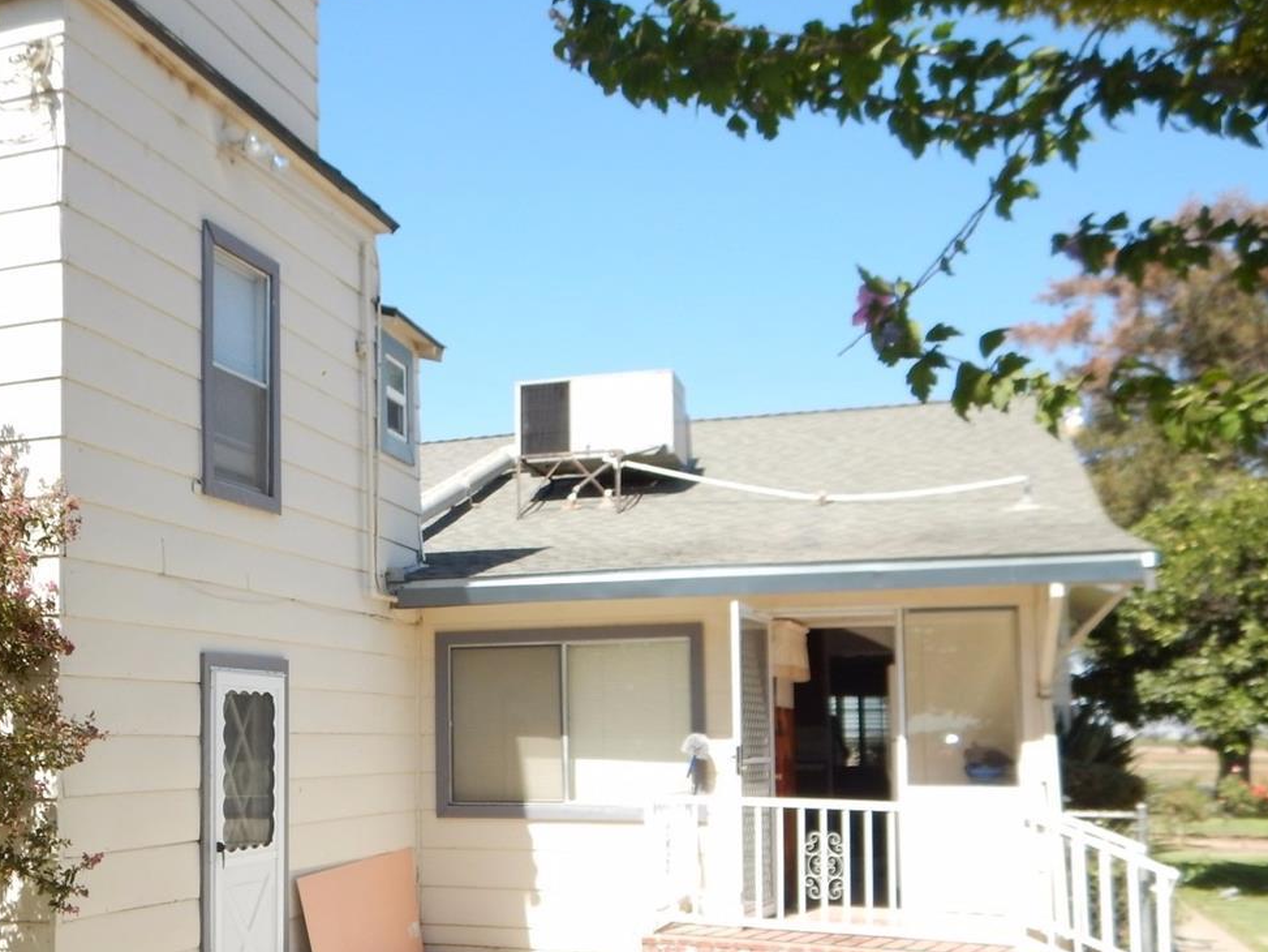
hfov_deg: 49.1
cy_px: 633
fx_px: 1355
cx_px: 401
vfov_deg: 38.2
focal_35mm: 37
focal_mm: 4.3
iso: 125
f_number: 2.8
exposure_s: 1/1000
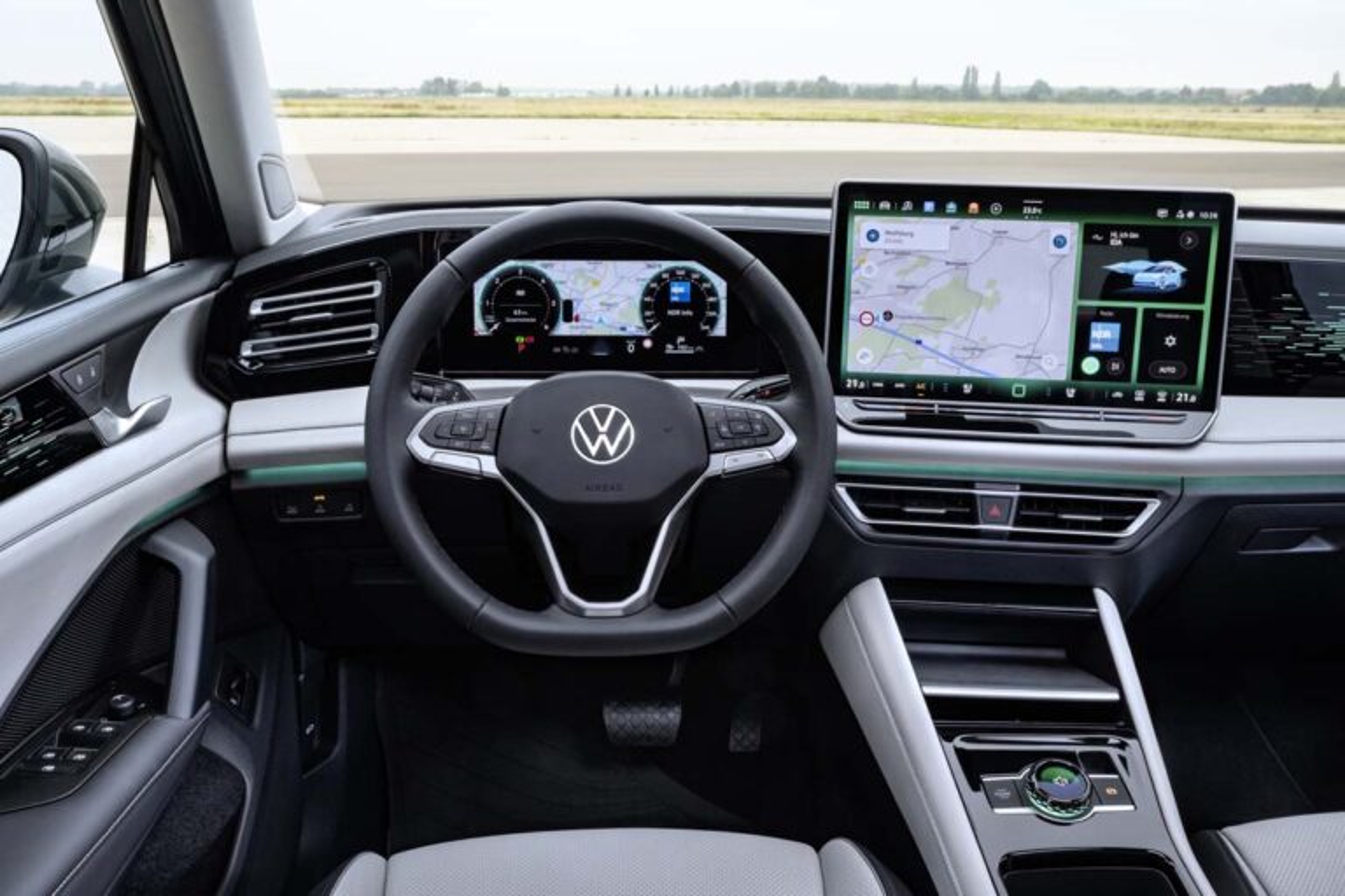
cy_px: 448
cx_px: 672
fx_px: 1158
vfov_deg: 42.3
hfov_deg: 60.3
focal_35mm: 31
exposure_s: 1/80
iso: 640
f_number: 13
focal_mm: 31
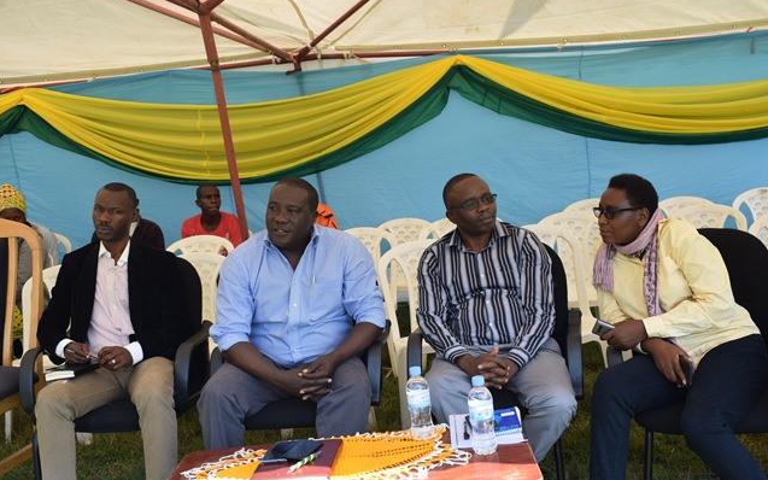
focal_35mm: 42
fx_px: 869
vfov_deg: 30.9
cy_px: 244
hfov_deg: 47.7
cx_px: 383
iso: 400
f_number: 8
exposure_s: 1/250
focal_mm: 27
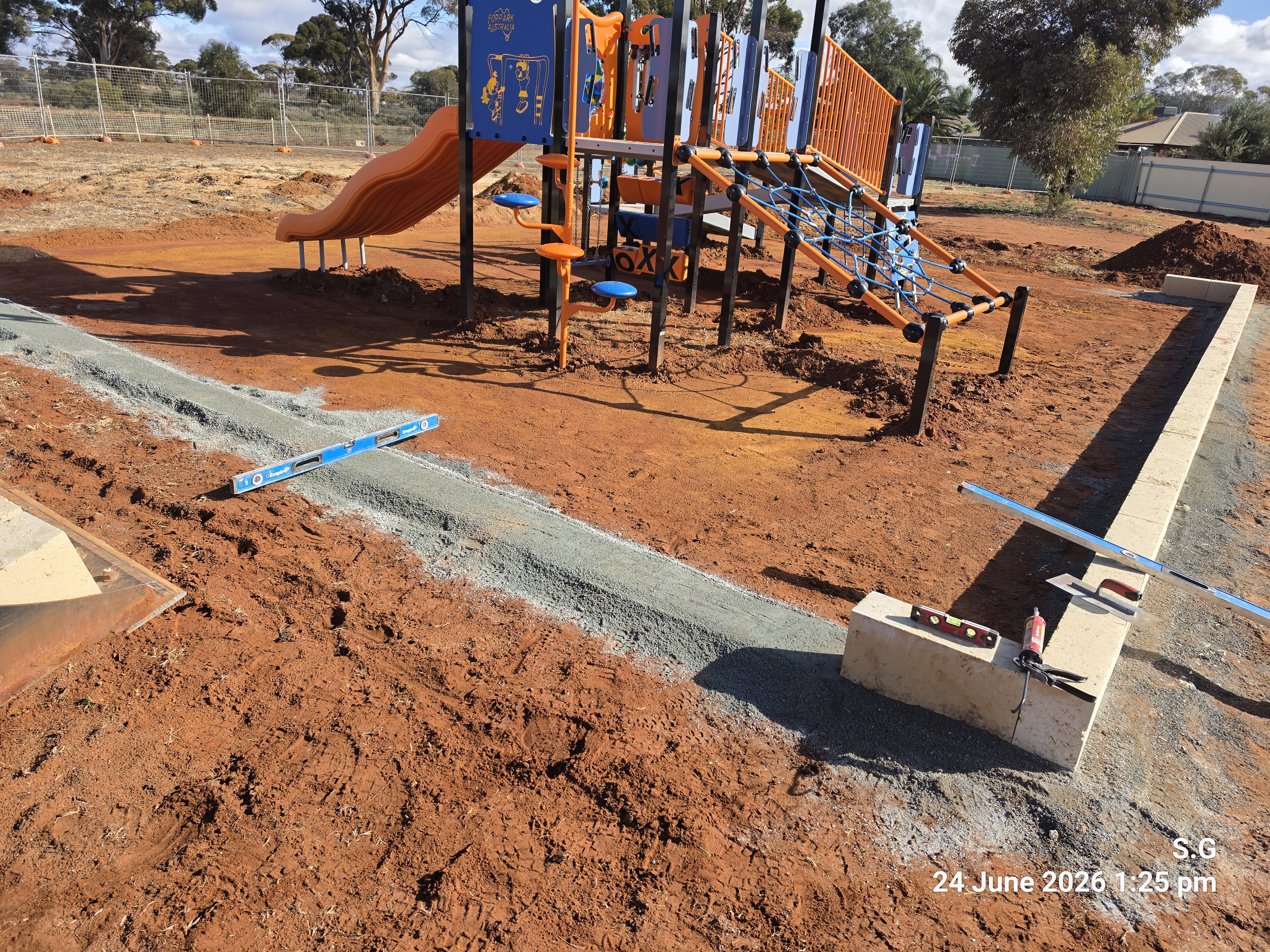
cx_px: 635
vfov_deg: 58.9
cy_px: 476
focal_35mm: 23
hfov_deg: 73.9
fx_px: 844
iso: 64
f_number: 1.4
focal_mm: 6.5
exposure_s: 1/3889
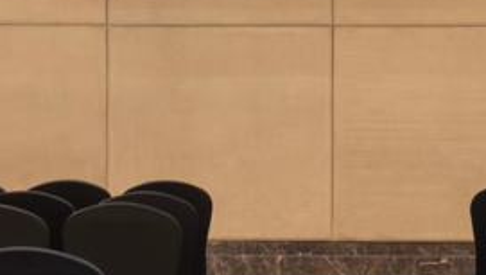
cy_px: 21
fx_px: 2231
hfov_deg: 12.4
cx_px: 343
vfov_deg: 7.0
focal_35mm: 173
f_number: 11
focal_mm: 35
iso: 400
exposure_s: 1/8
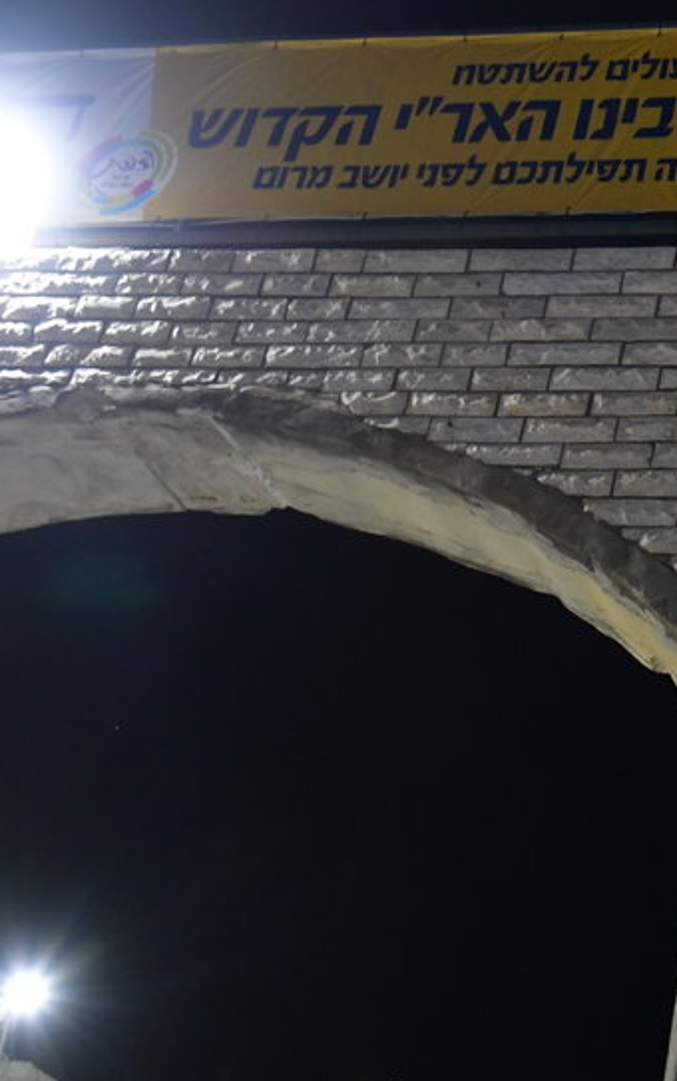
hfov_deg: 18.5
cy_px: 373
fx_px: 1857
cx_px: 984
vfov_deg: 32.2
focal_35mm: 63
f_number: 5.6
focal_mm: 24
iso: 3200
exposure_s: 1/100
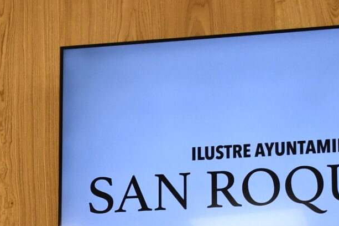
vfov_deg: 8.3
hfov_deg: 12.5
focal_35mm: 163
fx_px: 1534
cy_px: 322
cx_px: 45
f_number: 3.8
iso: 500
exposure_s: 1/250
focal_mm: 26
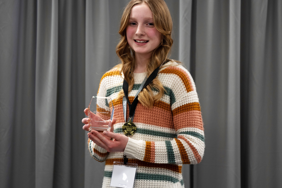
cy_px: 78
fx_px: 1927
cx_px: 144
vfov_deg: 5.6
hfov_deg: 8.4
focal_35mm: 246
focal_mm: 198
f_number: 2.8
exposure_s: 1/125
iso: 800
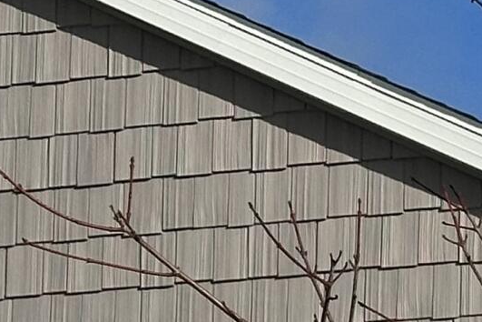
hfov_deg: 7.2
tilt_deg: +5.3
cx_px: 742
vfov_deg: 4.8
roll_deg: +1.1
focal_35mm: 282
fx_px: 3775
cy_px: 633
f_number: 1.78
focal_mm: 6.86
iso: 64
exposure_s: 1/8929
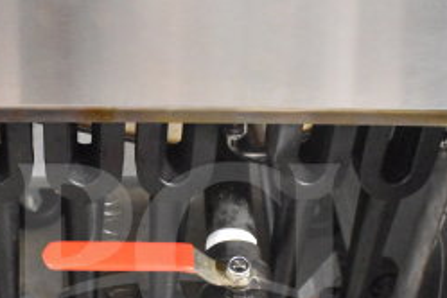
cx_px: 178
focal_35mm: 81
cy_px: 306
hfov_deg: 25.0
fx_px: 1006
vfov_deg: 16.5
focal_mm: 22
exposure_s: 1/30
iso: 11400
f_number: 3.8
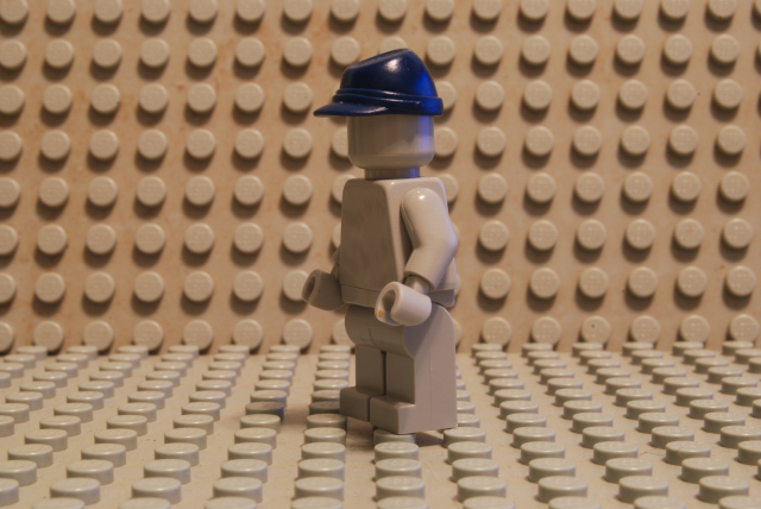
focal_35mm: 75
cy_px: 254
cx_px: 380
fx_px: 1587
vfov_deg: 18.2
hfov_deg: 27.0
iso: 100
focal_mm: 50
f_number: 29
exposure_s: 15
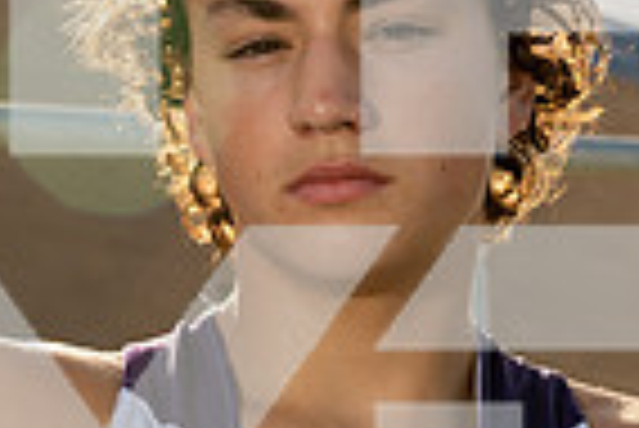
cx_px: 288
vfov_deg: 7.1
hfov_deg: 10.7
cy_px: 466
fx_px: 3411
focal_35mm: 192
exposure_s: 1/250
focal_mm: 47
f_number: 5.6
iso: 100
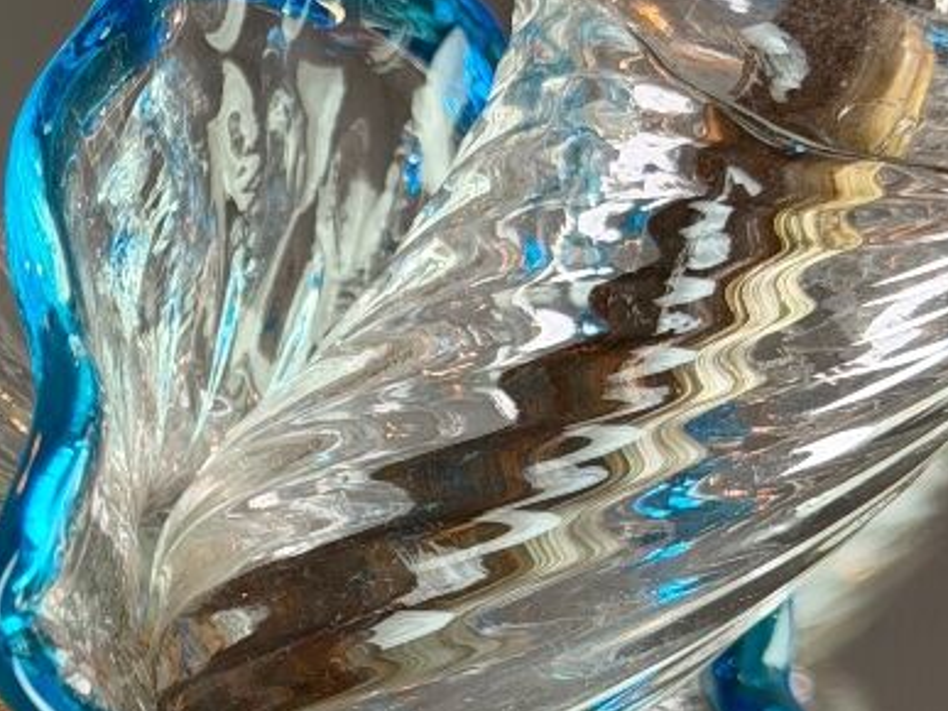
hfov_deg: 13.1
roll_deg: -2.2
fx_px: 4079
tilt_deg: +5.6
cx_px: -42
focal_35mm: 149
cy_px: 549
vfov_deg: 9.9
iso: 125
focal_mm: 6.76
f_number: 1.78
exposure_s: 1/50
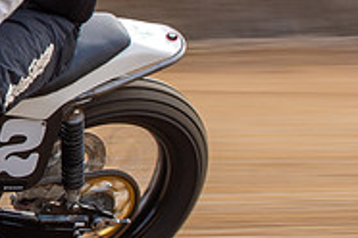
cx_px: -184
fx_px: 3450
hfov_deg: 5.9
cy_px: -9
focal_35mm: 347
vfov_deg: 4.0
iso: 125
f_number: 13
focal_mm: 62
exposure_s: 1/100
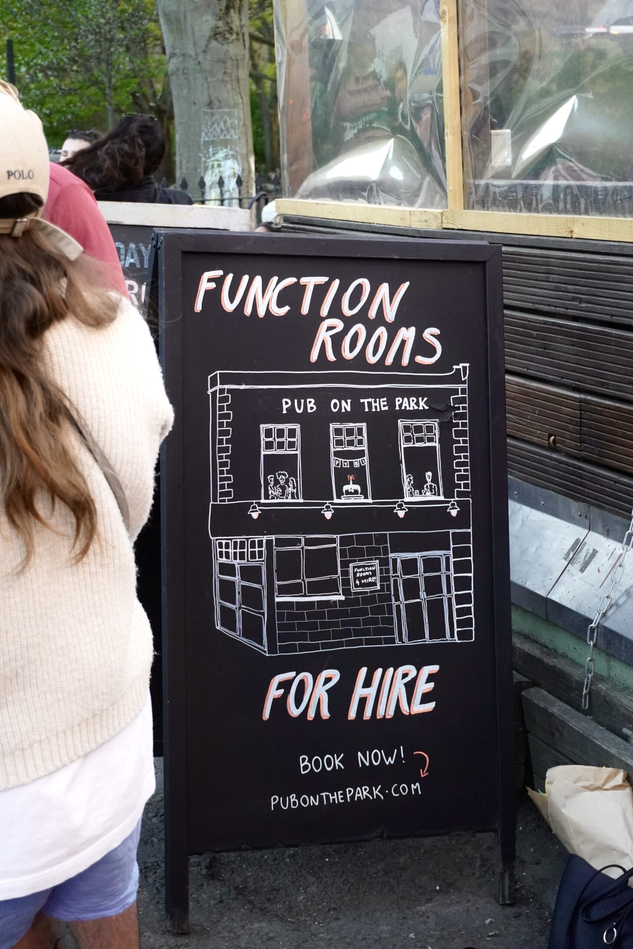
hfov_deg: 18.9
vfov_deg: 28.1
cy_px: 474
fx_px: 1899
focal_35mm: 72
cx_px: 316
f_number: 5.6
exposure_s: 1/160
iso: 2500
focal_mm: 48
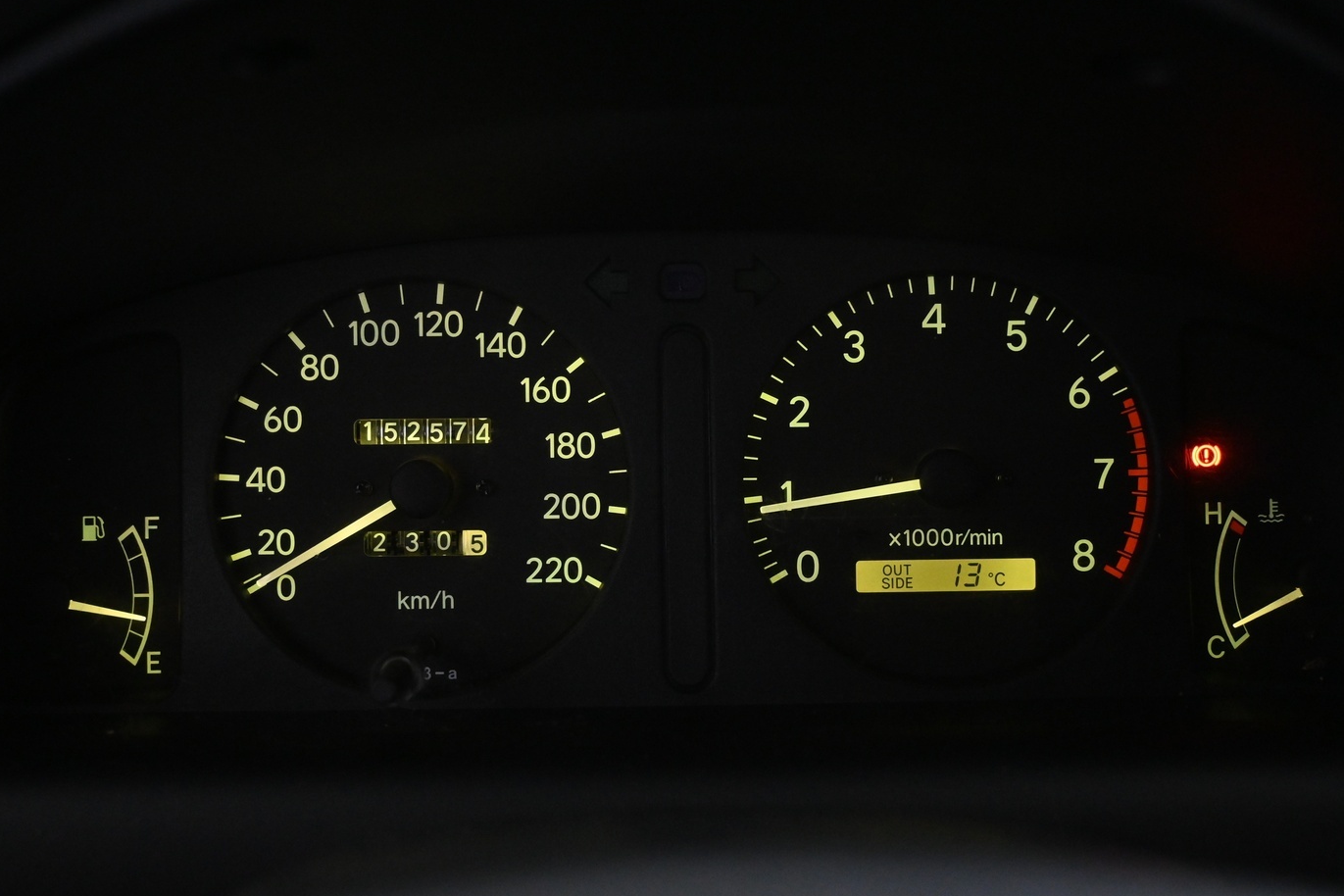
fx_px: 1489
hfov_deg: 48.6
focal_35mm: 40
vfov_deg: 33.5
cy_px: 444
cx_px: 641
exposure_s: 1/40
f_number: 4
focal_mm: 22.5
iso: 3200
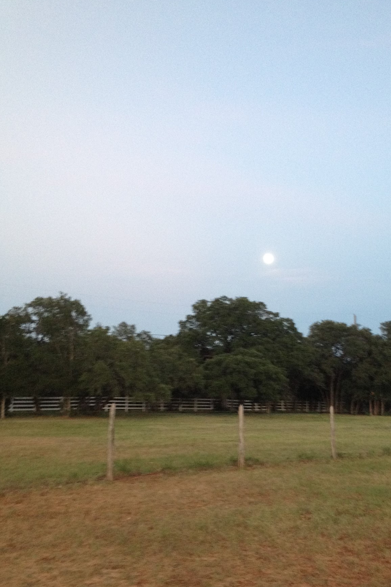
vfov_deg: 45.3
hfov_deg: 31.0
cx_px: 249
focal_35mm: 43
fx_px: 700
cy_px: 343
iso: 200
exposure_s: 1/20
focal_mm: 4.28
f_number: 2.4
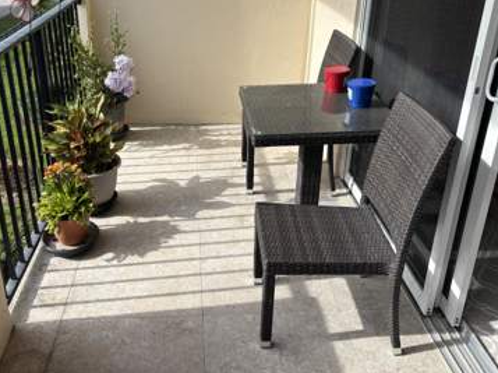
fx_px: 503
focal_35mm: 35
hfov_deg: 52.6
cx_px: 222
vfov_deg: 40.3
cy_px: 136
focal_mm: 5.96
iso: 50
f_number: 1.6
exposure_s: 1/1522
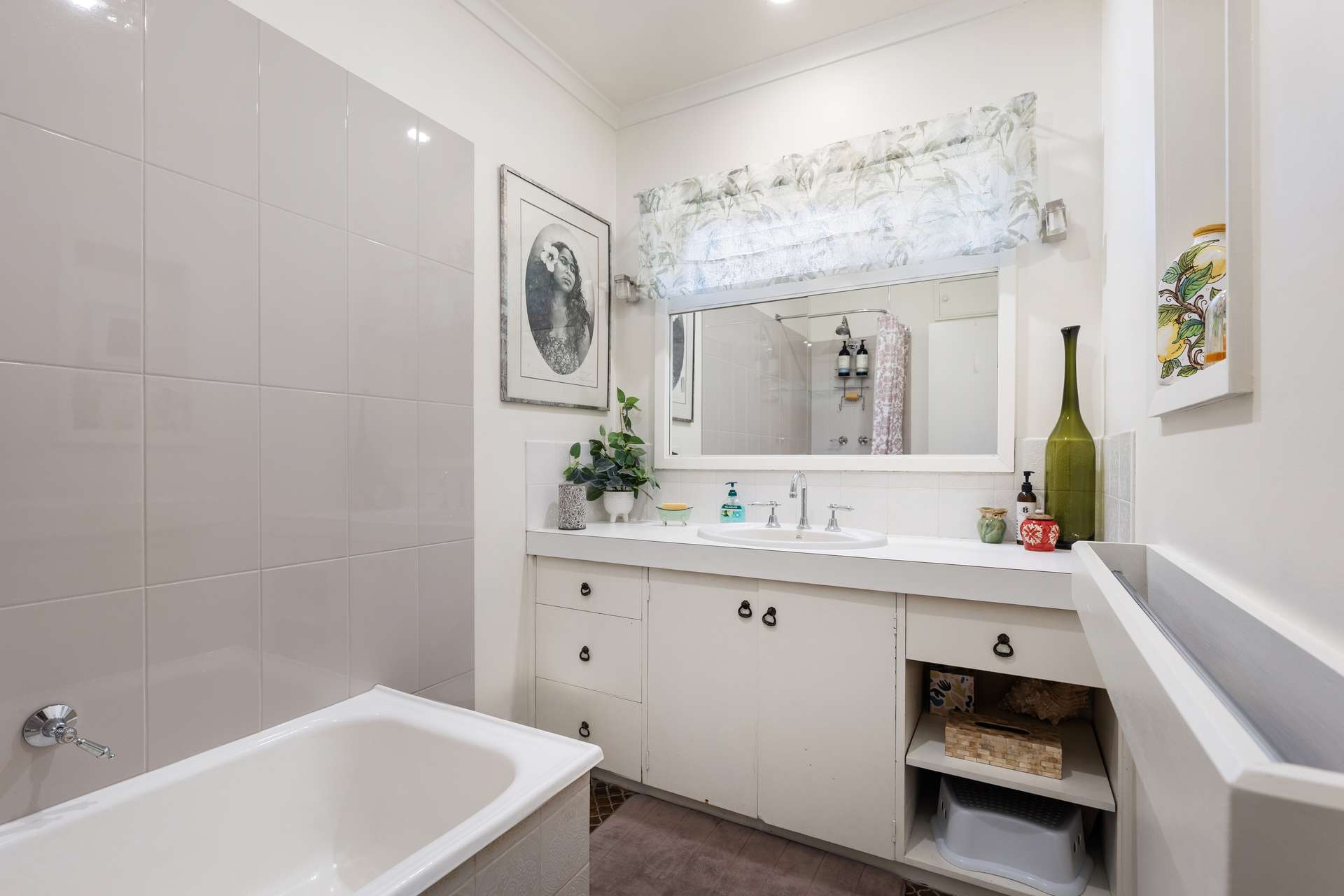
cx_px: 672
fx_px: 597
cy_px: 448
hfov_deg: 96.7
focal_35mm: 16
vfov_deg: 73.7
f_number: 6.3
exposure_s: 1/15
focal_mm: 16
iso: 320
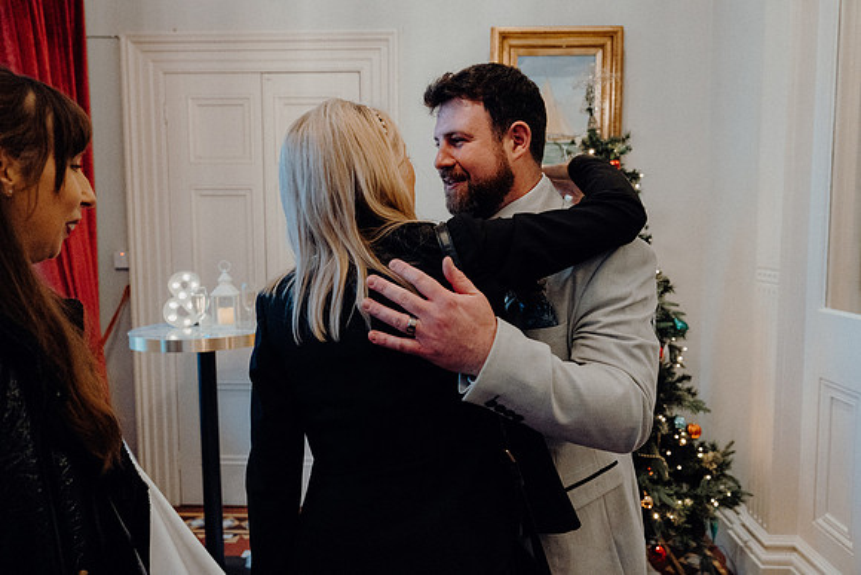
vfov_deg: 49.6
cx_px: 430
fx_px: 622
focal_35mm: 26
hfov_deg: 69.4
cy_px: 288
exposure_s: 1/200
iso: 5000
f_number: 3.5
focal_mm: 26
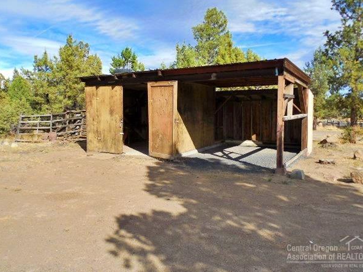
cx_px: 184
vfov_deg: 51.3
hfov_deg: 65.4
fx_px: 283
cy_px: 127
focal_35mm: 27
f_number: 3.3
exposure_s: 1/800
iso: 125
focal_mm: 4.5
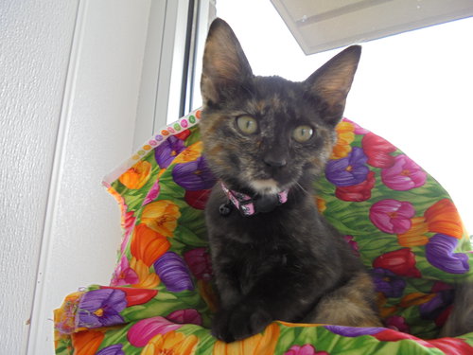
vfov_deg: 53.1
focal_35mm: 26
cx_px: 236
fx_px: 355
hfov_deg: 67.3
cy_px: 178
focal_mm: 4.6
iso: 100
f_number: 3.5
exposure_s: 1/30
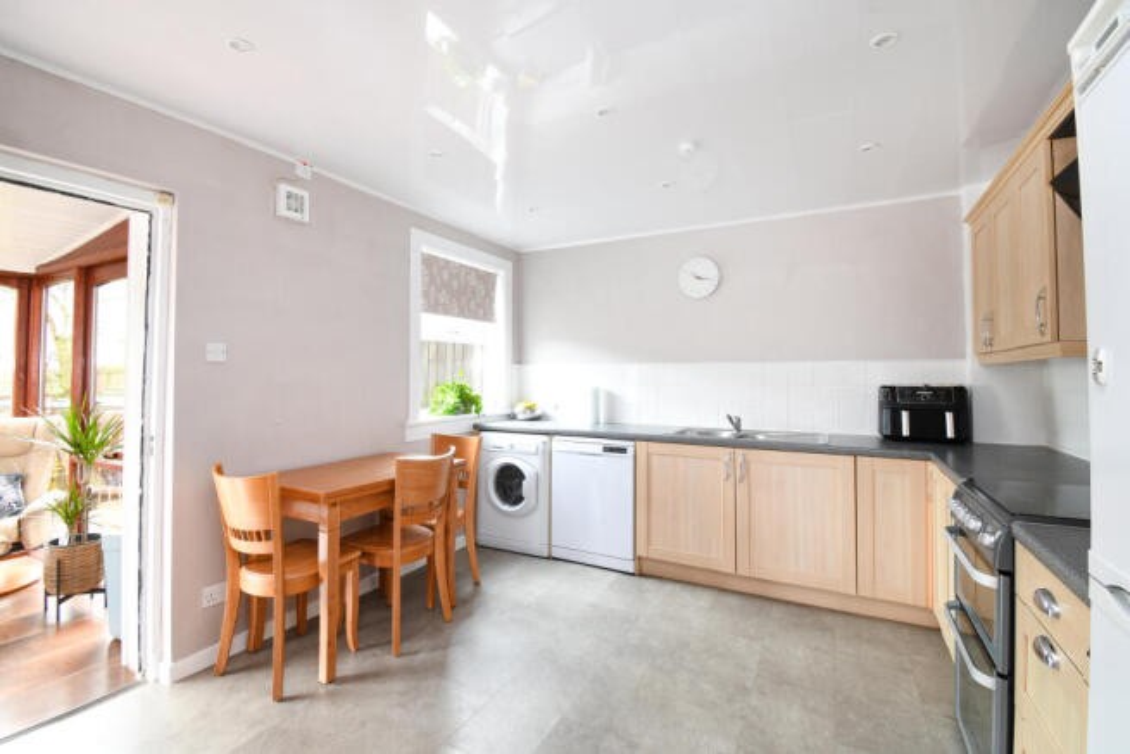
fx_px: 471
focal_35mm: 15
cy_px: 377
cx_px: 565
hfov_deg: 100.4
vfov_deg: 77.4
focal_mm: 10
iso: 400
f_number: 10
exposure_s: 1/4
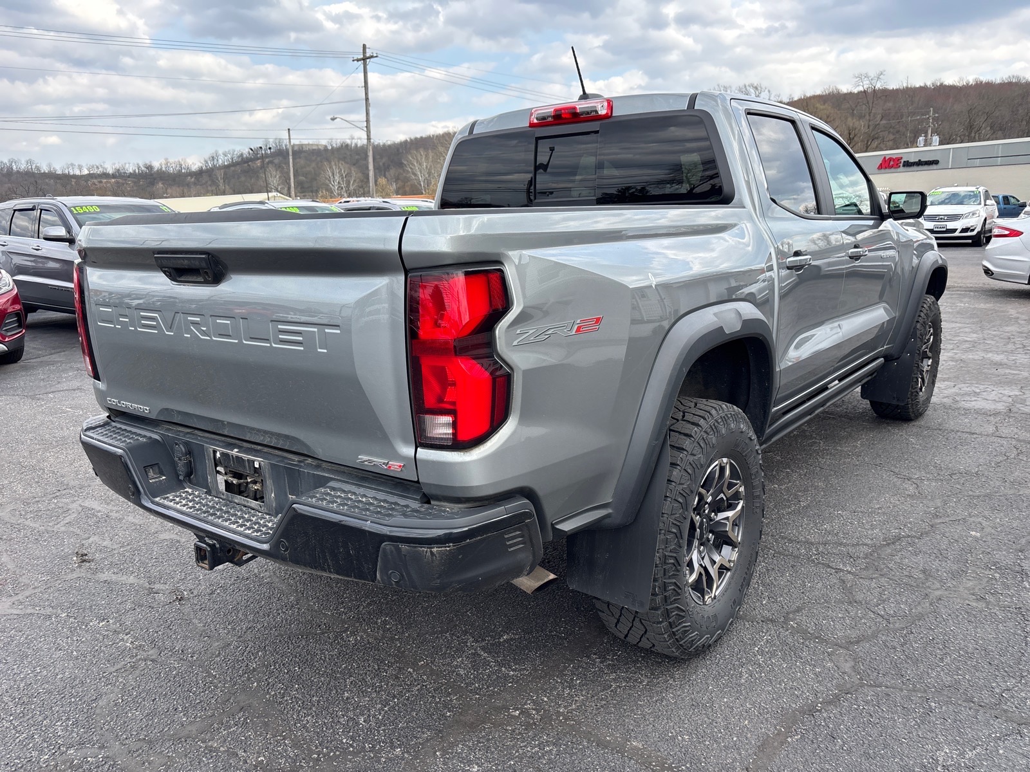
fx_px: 774
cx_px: 515
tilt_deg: -11.5
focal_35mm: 26
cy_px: 386
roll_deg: +0.9
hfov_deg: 67.3
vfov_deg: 53.1
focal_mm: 5.96
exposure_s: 1/736
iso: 50
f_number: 1.6
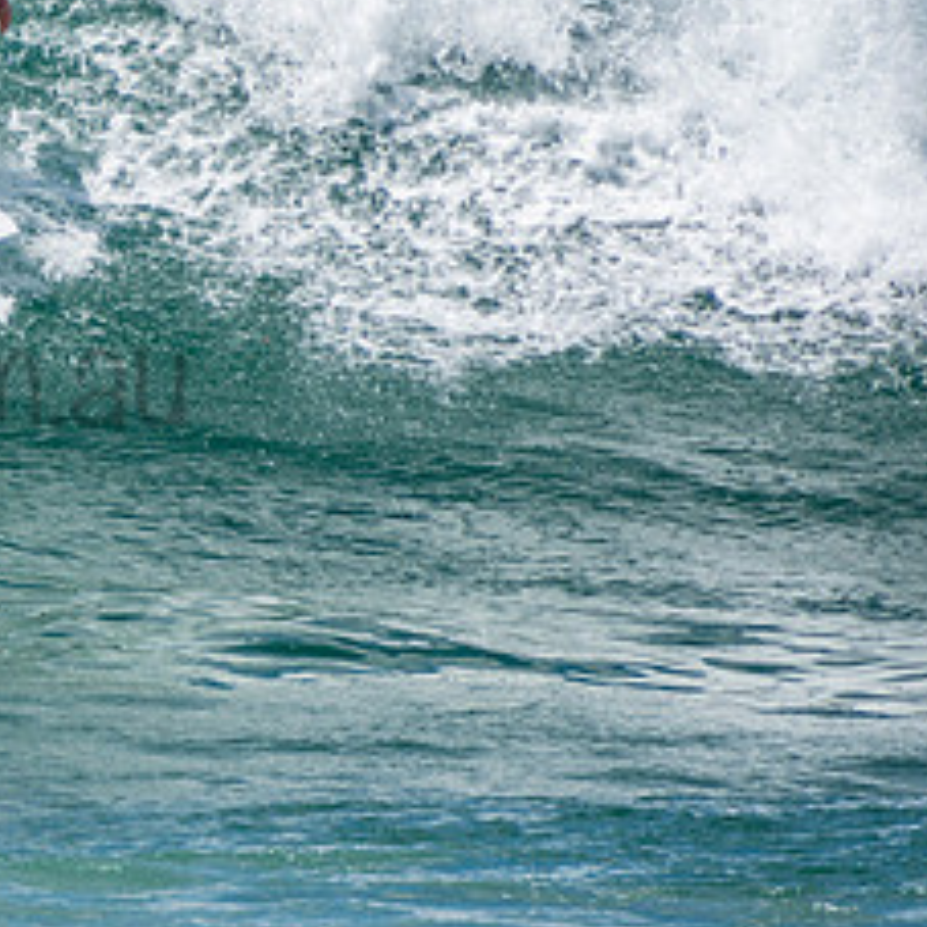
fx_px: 39478
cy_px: 333
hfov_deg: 1.3
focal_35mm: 1303
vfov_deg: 1.3
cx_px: -245
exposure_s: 1/2000
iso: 360
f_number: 5.6
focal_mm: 400
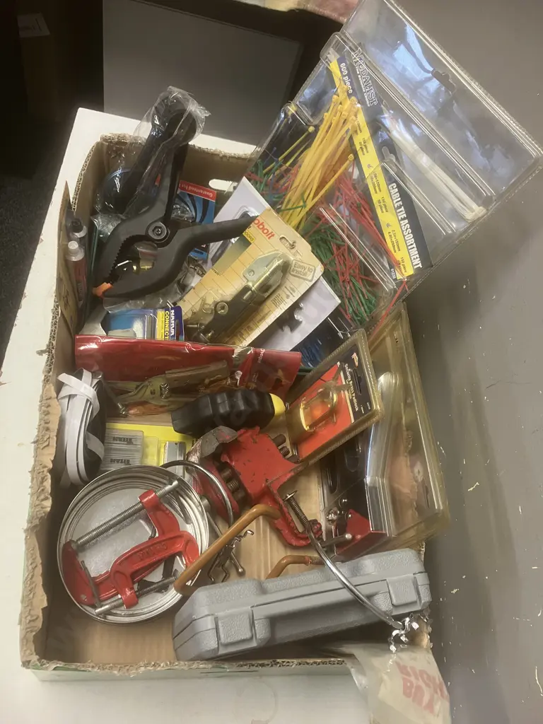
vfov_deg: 63.4
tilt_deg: -55.7
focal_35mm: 28
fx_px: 586
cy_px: 362
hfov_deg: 49.7
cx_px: 272
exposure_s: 1/50
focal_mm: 3.99
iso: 100
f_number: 1.8
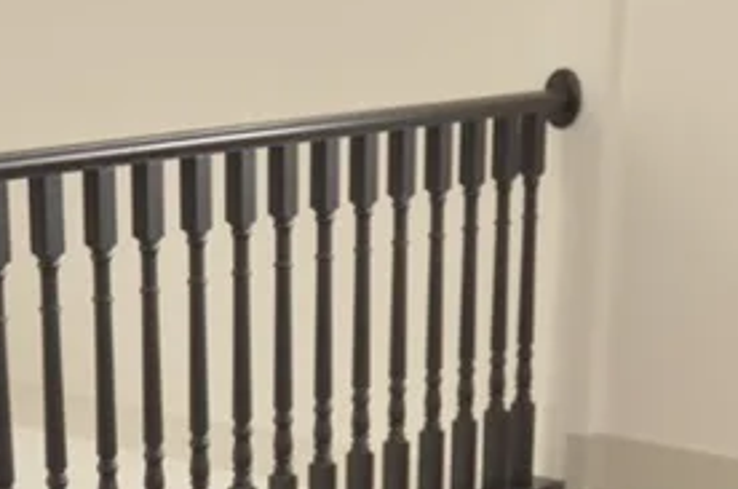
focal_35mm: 100
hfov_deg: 20.4
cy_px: 751
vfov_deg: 12.9
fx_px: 2046
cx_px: 257
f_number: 3.5
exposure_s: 1/50
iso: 200
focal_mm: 18
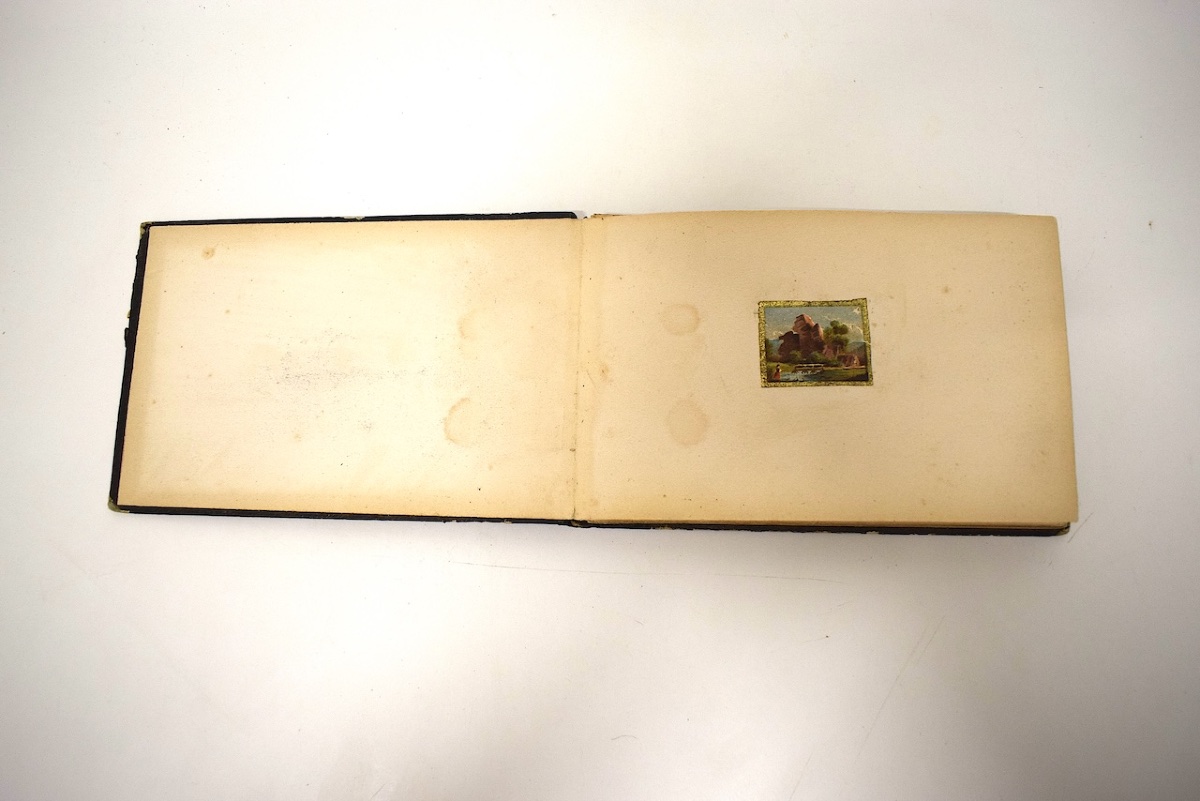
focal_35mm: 27
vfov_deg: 48.0
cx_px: 600
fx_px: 900
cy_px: 400
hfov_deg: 67.4
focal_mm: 18
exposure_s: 1/125
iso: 800
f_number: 4.5
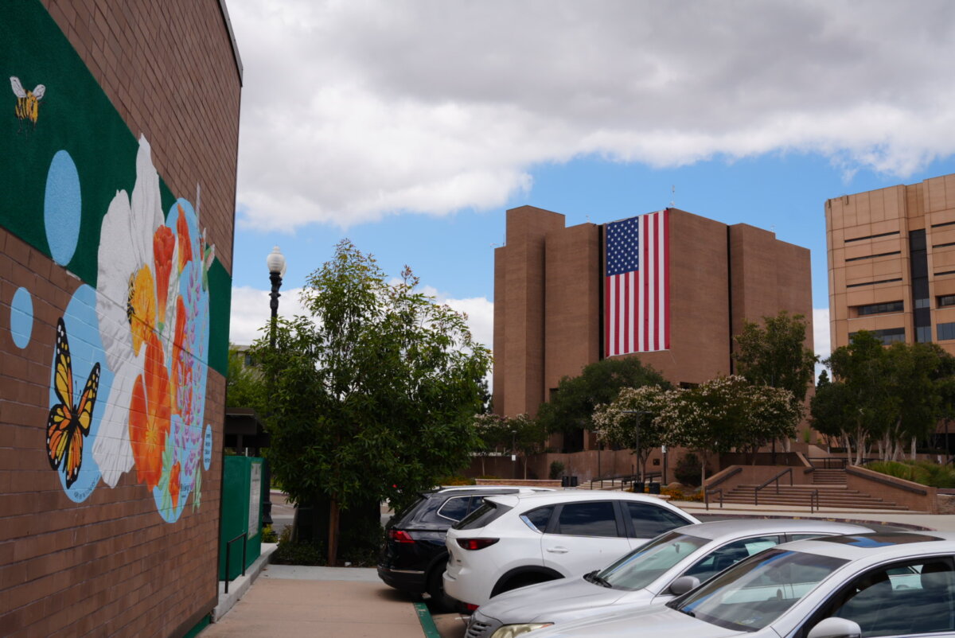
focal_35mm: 36
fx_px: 956
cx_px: 478
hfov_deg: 53.1
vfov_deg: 36.9
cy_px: 319
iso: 100
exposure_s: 1/200
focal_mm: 24
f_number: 10
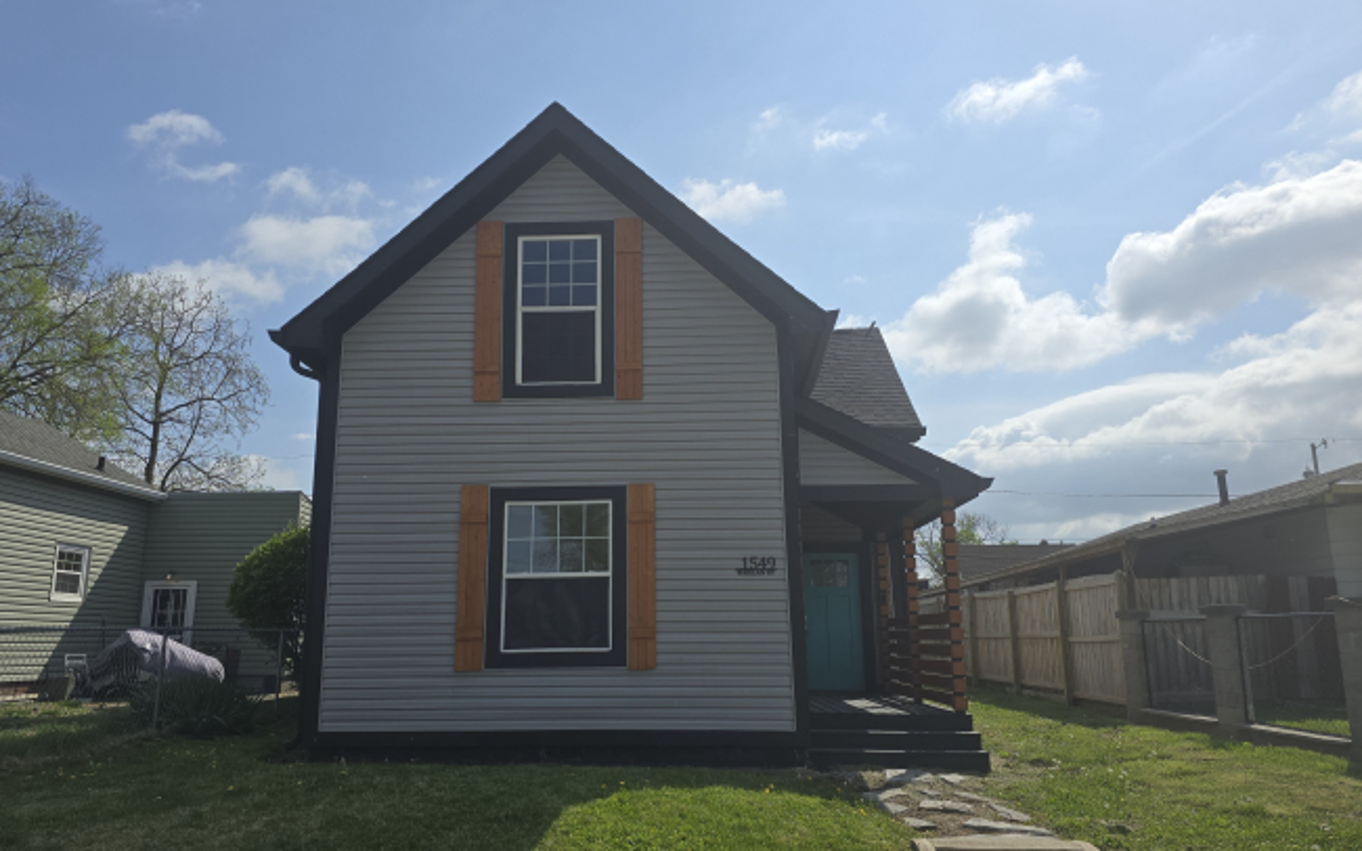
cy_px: 484
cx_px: 674
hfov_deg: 72.6
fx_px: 928
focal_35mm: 25
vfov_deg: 49.1
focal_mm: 6.3
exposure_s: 1/1563
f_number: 1.7
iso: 12
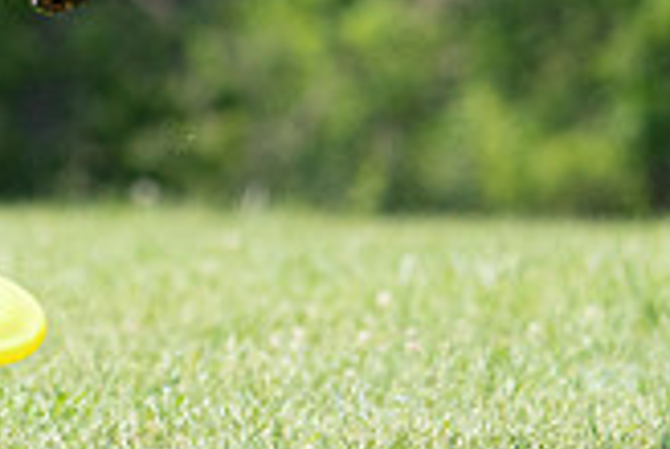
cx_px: 172
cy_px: -198
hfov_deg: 1.9
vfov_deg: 1.3
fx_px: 19931
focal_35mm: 1069
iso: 1600
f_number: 6.3
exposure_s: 1/4000
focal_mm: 303
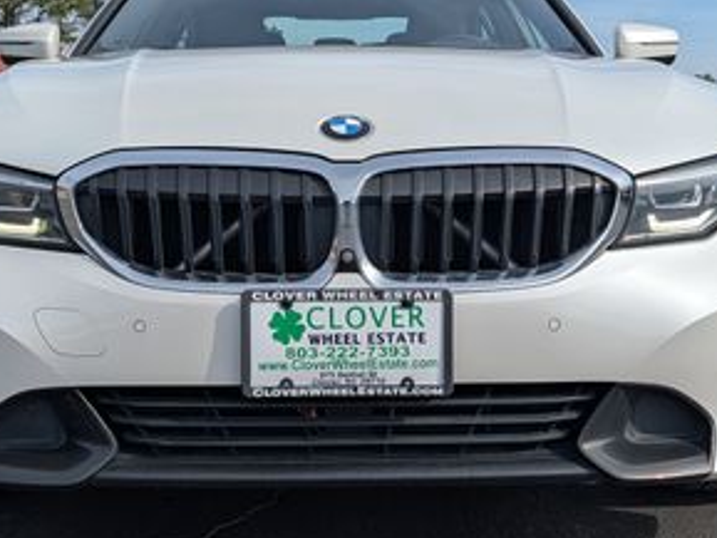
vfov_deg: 27.5
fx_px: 1098
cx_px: 355
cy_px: 233
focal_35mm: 53
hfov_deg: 36.2
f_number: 1.68
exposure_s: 1/1972
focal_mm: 6.9
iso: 23
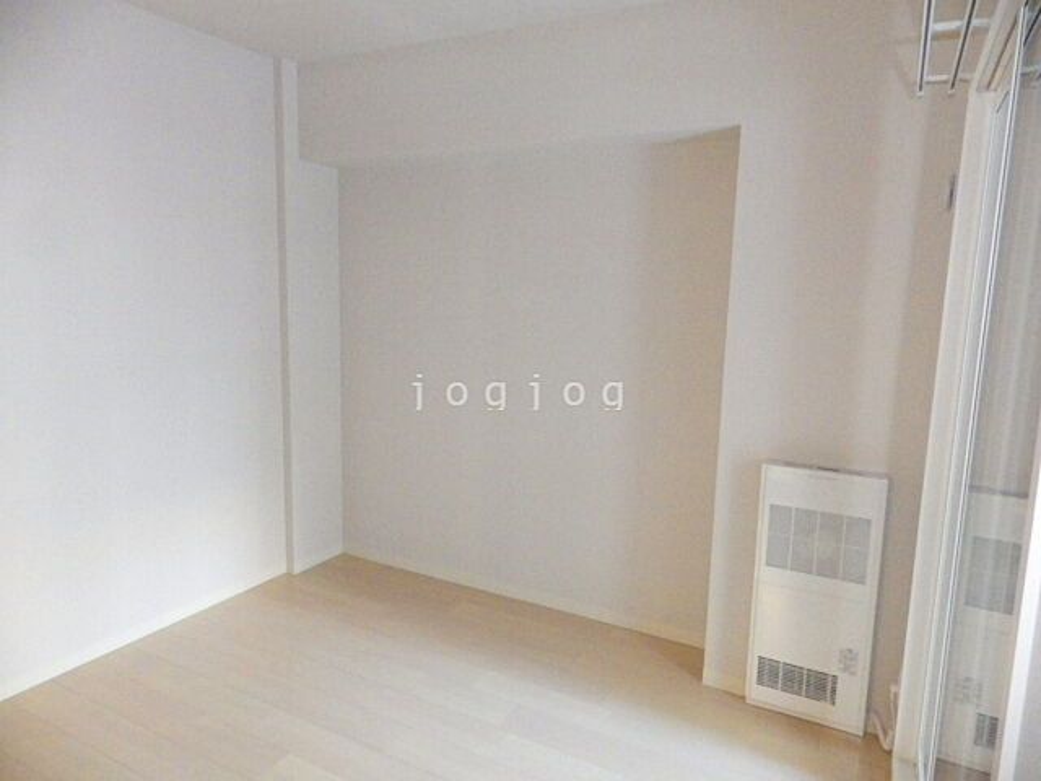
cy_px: 390
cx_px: 520
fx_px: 662
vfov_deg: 61.1
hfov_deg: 76.4
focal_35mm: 22
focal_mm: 4
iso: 1000
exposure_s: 1/20
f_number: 3.1
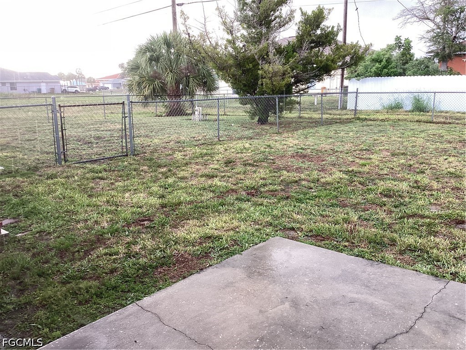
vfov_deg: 45.4
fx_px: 417
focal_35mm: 31
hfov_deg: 58.4
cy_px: 175
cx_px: 233
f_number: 2.4
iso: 64
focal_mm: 3.3
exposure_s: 1/60
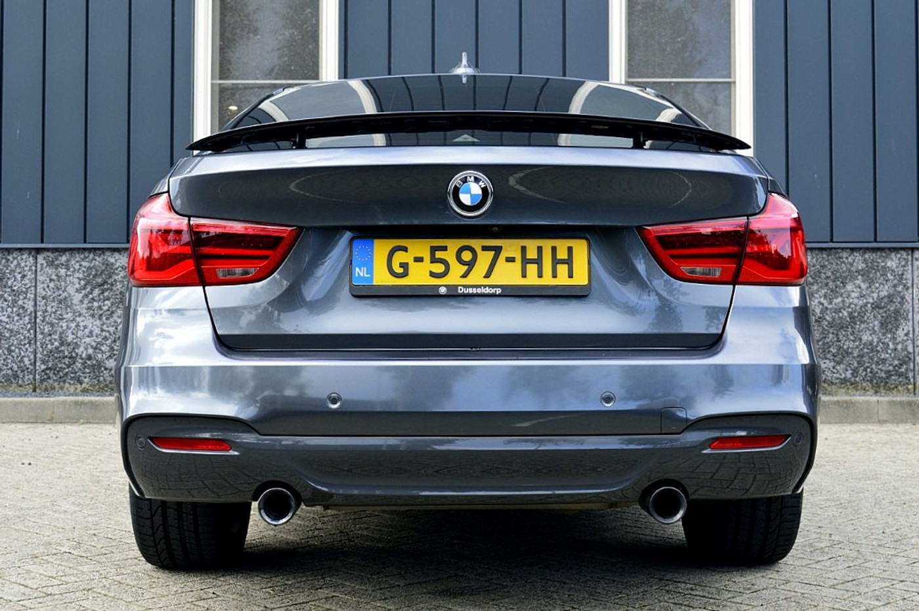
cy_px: 306
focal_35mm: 51
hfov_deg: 38.9
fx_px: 1300
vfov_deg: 26.4
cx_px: 460
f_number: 9
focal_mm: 34
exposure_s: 1/125
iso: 400
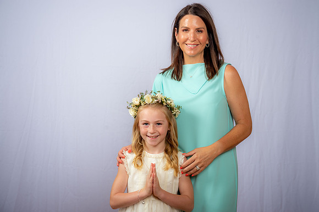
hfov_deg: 32.4
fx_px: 549
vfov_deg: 21.9
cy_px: 106
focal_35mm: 62
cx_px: 160
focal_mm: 62
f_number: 6.3
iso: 250
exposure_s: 1/160
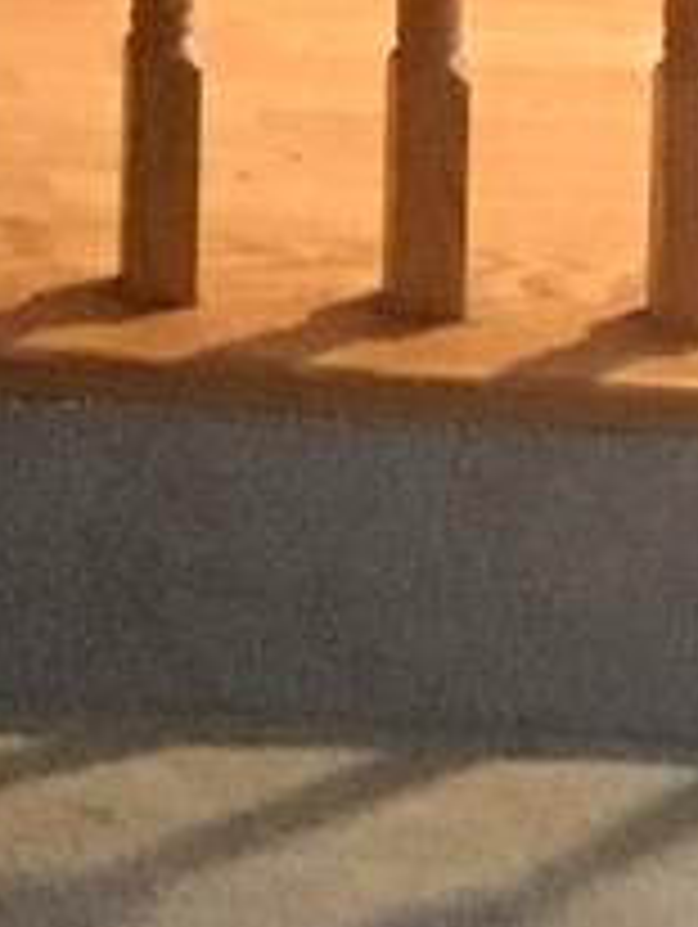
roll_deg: -1.6
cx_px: -1283
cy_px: -2205
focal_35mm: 288
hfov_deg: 5.0
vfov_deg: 6.1
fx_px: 7727
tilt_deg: -1.7
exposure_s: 1/24
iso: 200
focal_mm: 4.15
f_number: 2.2
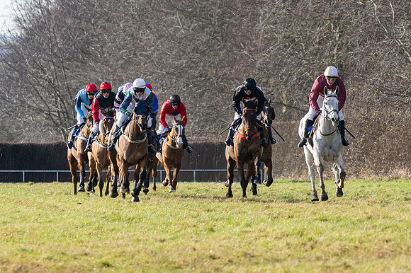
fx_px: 5502
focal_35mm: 482
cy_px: 173
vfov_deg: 2.8
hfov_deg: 4.3
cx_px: 317
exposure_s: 1/1250
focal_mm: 170
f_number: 5
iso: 400
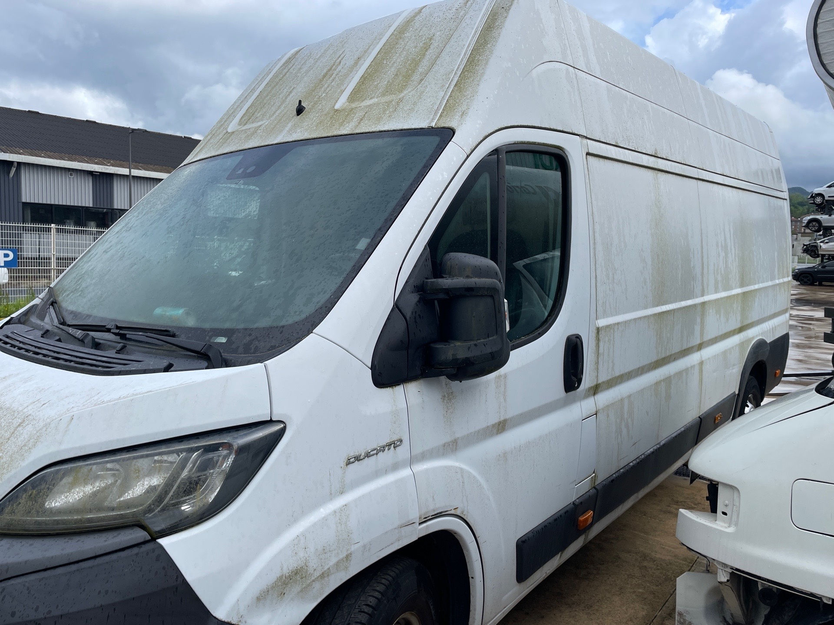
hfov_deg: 67.3
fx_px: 626
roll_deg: +0.7
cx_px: 417
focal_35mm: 26
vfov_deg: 53.1
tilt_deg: -7.3
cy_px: 312
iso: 32
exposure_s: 1/2257
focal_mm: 4.2
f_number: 1.6
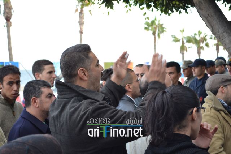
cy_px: 77
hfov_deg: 24.6
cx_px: 116
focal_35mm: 82
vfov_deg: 16.5
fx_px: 529
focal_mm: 55
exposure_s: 1/125
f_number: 5.6
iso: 220
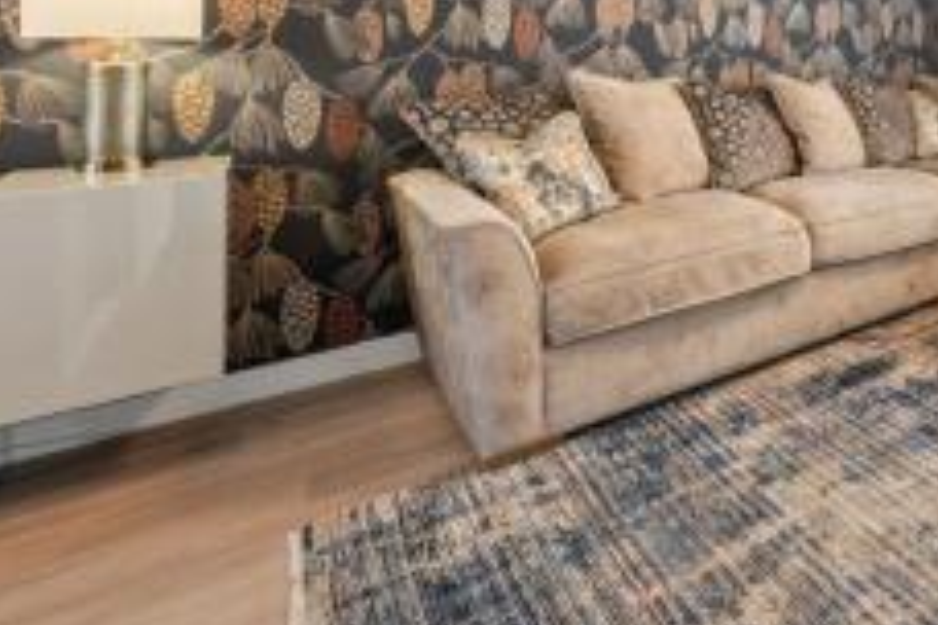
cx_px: 967
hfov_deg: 53.5
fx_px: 651
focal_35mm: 25
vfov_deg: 45.9
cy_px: 51
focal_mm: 12
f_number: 5.6
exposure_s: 1/30
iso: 1250
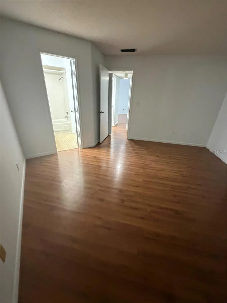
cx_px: 114
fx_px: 122
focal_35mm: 14
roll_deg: -4.4
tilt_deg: -25.8
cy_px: 152
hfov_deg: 85.7
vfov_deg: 102.1
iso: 1000
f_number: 2.2
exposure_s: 1/60
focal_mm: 2.22
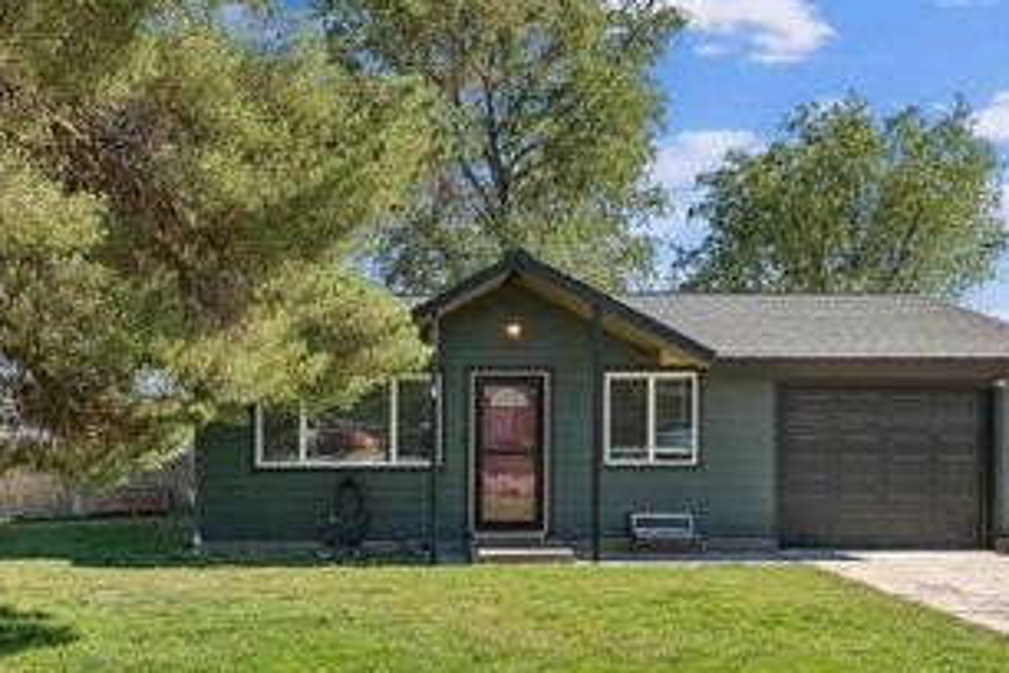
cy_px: 440
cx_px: 425
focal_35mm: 31
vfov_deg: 41.7
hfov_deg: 59.7
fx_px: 873
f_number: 13
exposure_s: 1/100
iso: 400
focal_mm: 19.1
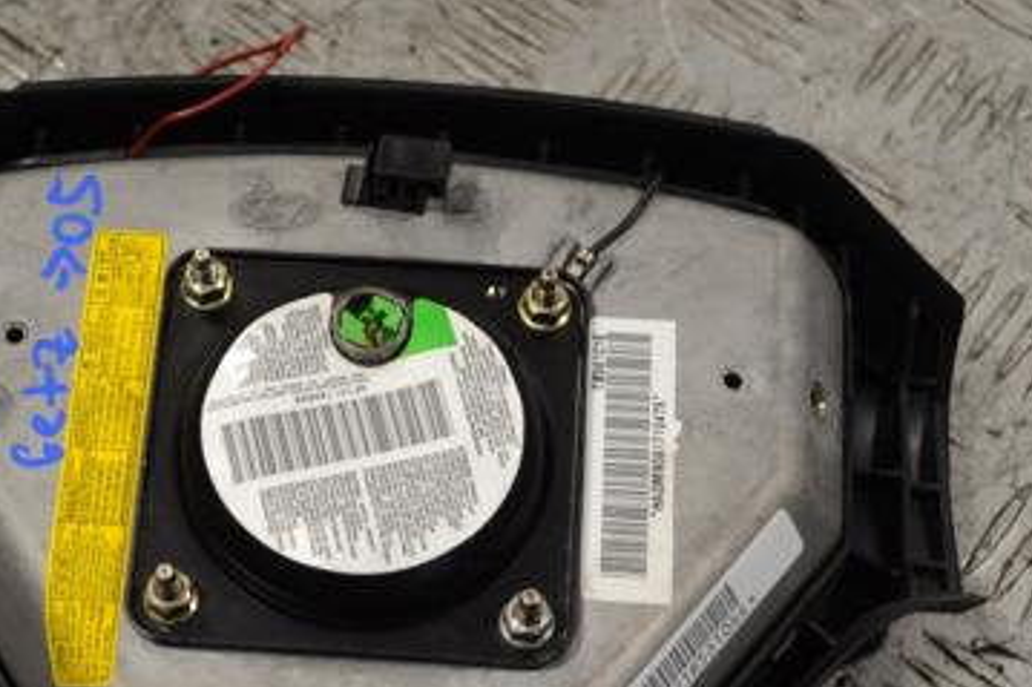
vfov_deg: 15.4
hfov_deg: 23.1
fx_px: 2517
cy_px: 549
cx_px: 351
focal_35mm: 88
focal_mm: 35
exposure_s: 1/50
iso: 100
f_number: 5
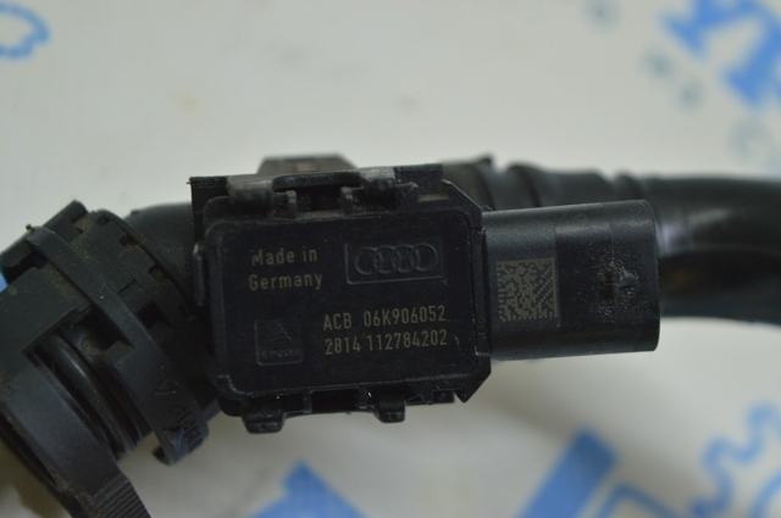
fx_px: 1788
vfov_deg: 16.5
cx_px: 390
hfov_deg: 24.6
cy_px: 259
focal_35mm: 82
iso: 400
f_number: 5.6
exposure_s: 1/40
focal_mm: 55
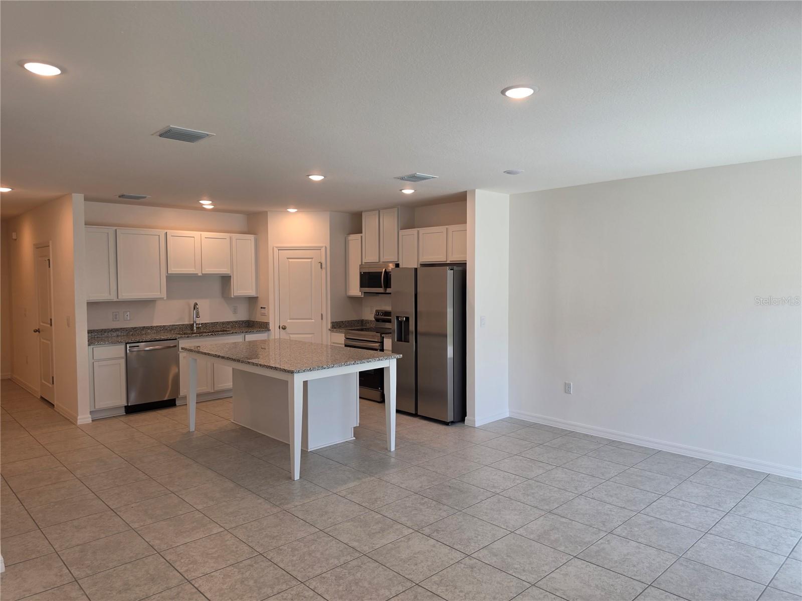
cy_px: 300
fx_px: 533
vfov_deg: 58.9
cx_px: 401
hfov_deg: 73.9
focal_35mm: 23
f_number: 1.4
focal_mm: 6.5
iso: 40
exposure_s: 1/120
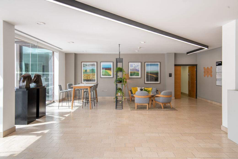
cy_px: 80
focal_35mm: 24
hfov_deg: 73.8
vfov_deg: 53.1
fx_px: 159
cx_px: 119
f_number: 8
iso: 200
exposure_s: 1/200
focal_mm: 24
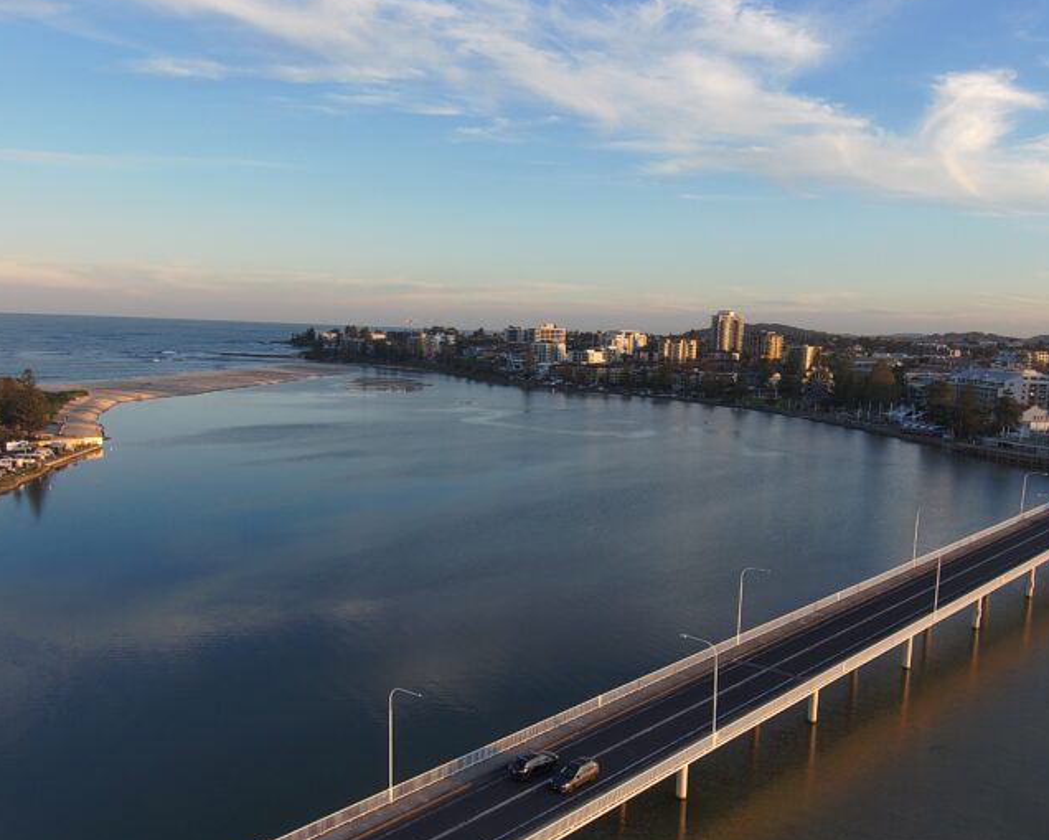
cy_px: 516
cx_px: 571
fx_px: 1025
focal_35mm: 33
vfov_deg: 44.3
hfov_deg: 54.1
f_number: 2.8
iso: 100
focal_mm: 3.7
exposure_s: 1/223
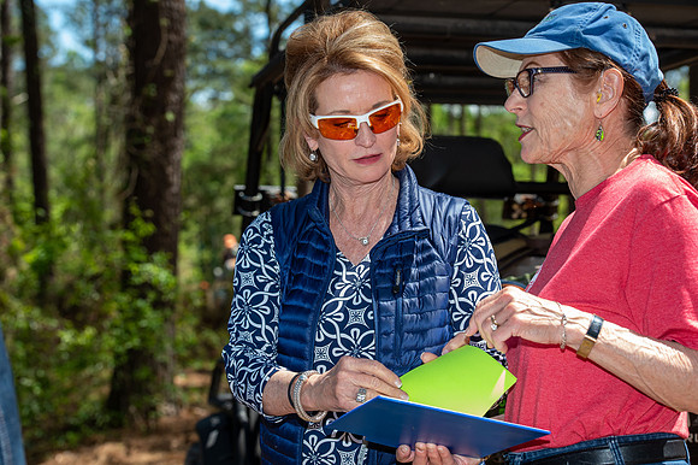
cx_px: 349
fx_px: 1841
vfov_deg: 14.4
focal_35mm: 95
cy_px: 232
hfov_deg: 21.5
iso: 280
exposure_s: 1/200
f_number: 8
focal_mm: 95
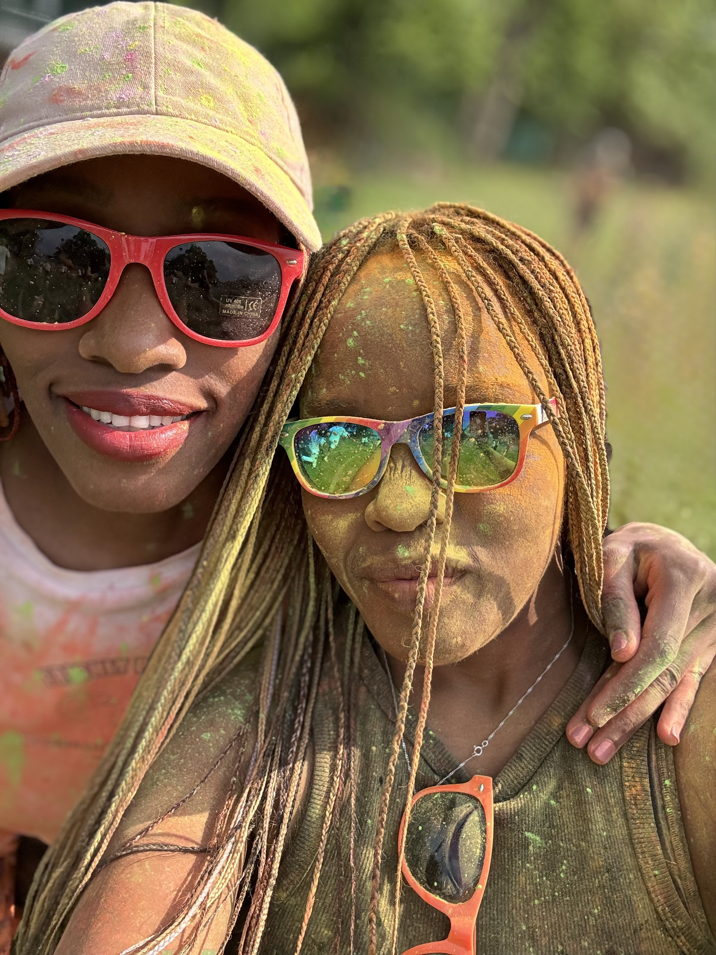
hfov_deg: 46.8
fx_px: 827
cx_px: 358
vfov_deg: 60.0
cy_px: 478
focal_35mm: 30
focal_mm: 2.69
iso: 25
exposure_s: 1/311
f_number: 1.9
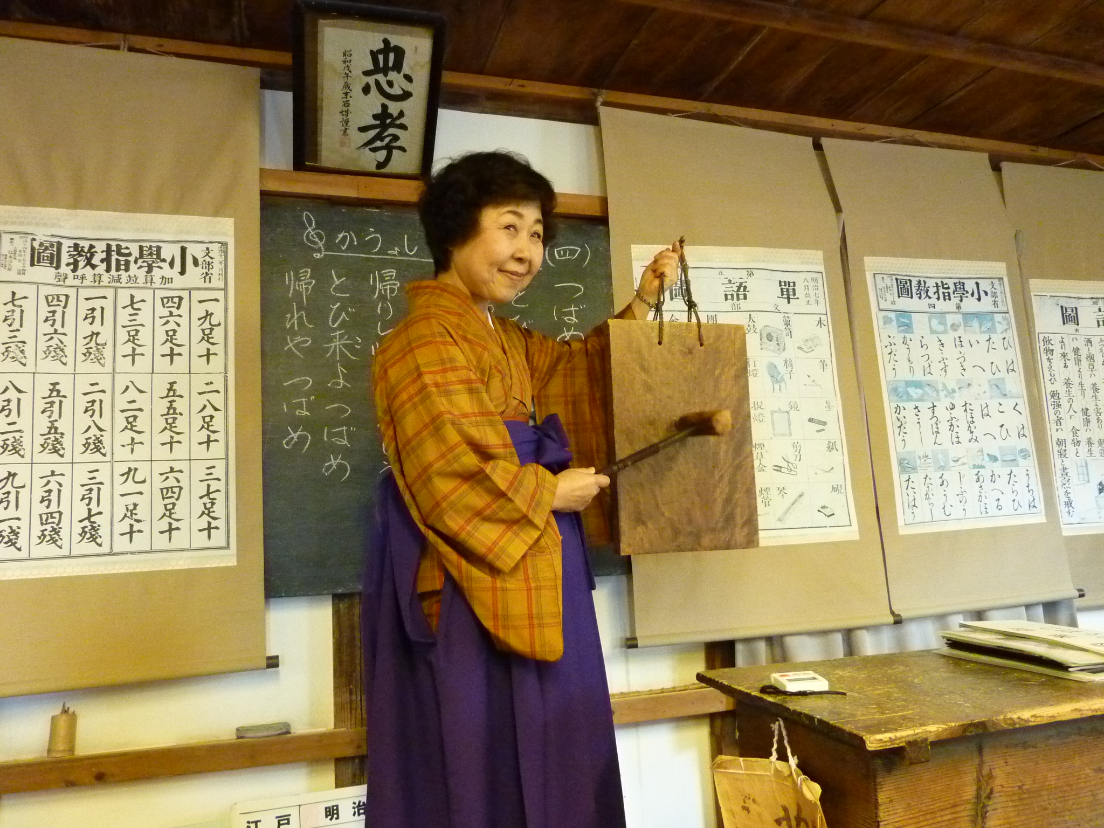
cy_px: 414
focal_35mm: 25
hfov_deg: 69.4
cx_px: 552
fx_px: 797
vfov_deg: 54.9
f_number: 3.3
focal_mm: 4.1
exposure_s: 1/25
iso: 800
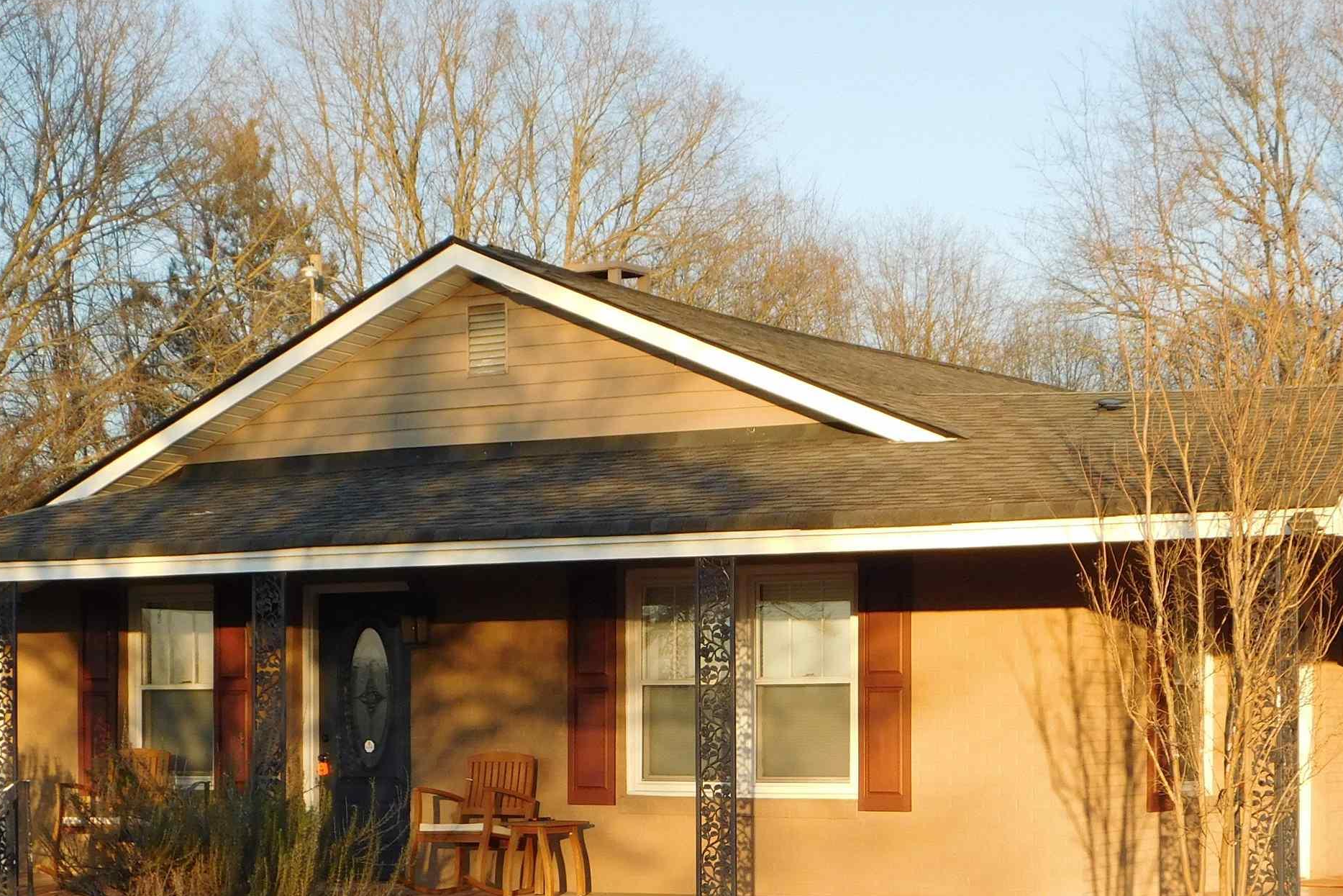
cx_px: 762
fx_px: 2873
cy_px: 742
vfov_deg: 17.5
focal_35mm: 77
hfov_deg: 26.3
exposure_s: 1/320
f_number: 3.7
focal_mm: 8
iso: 125
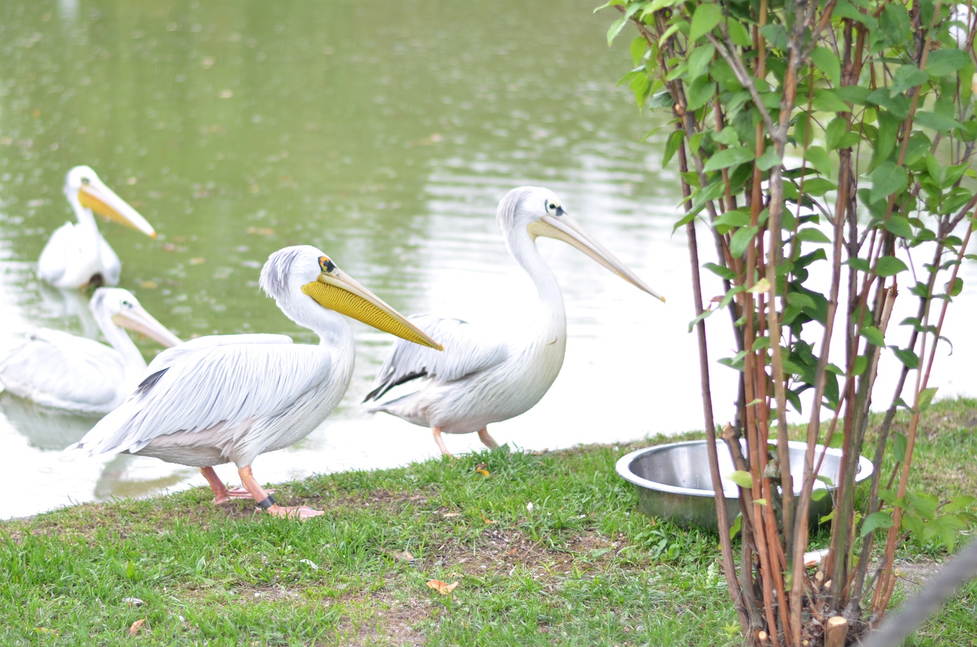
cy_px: 323
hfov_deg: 21.9
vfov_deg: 14.6
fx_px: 2519
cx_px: 385
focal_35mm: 93
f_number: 1.8
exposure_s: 1/160
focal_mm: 50
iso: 100
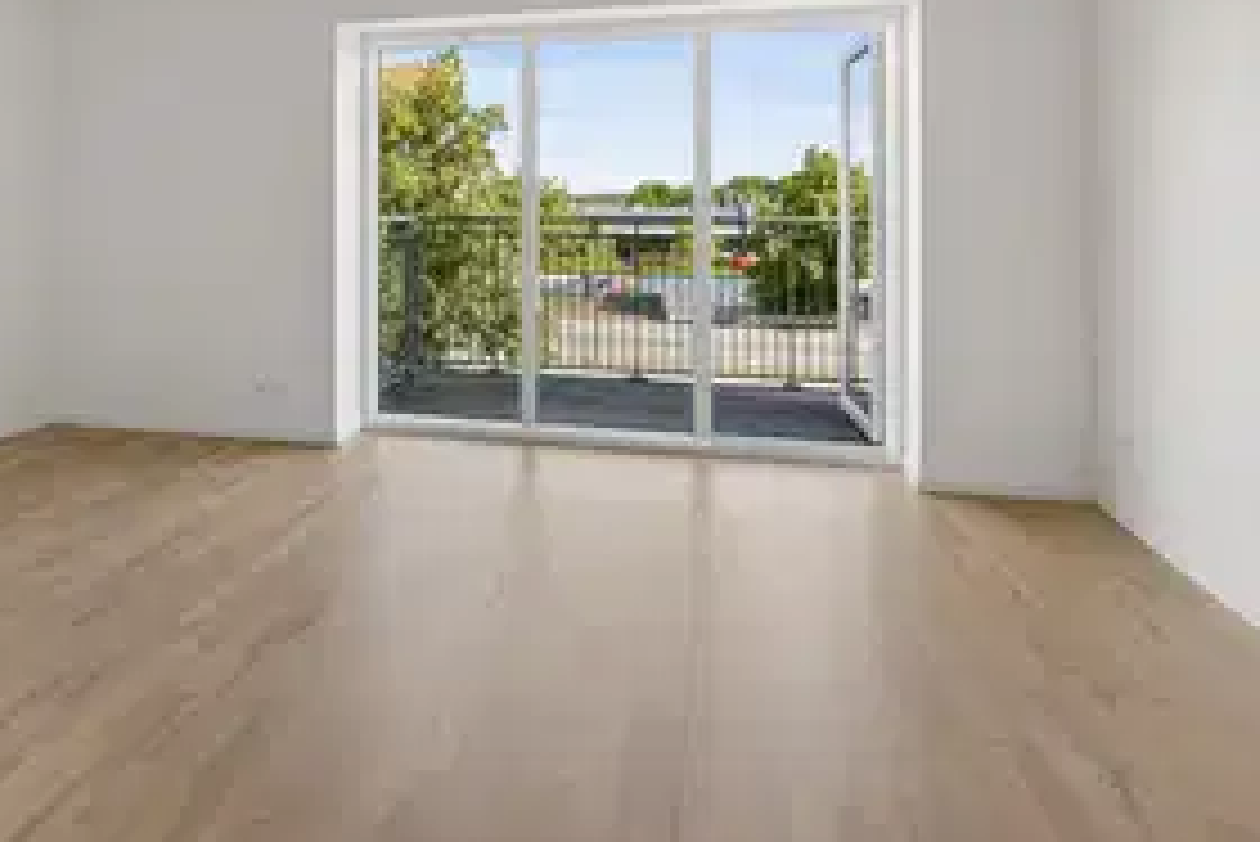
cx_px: 477
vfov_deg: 50.1
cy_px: 230
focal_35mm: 25
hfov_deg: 70.9
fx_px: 867
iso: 200
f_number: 8
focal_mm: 11
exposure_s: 1/100
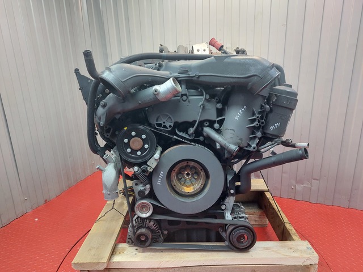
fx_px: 252
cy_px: 136
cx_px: 182
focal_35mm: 24
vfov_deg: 56.8
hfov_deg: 71.6
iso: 200
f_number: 1.8
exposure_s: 1/50
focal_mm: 5.23
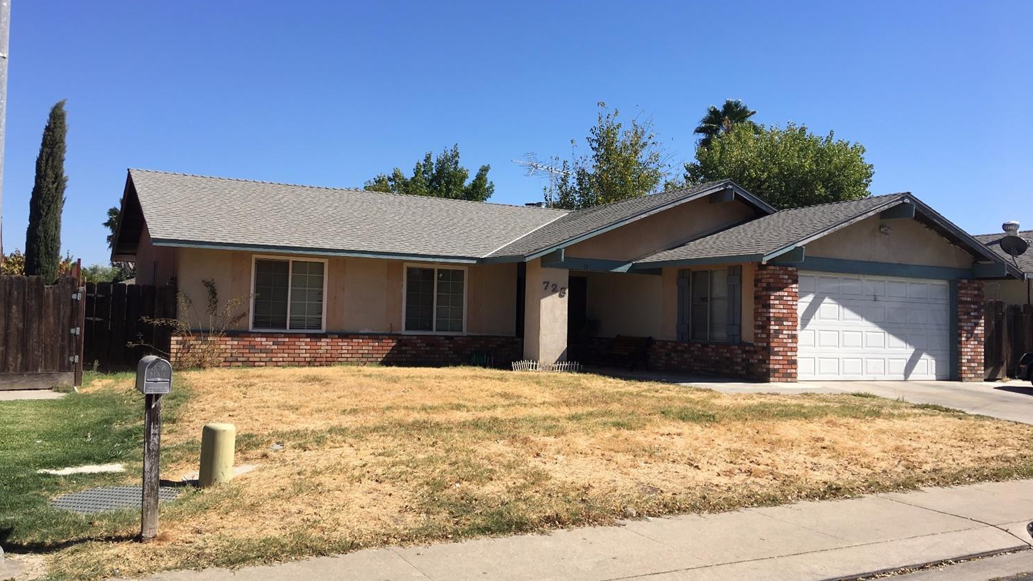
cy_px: 294
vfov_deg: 36.7
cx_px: 516
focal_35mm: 32
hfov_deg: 61.0
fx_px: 876
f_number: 2.2
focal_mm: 4.15
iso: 25
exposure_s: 1/1374
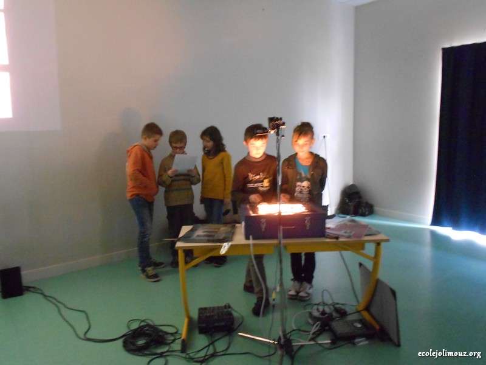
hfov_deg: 61.7
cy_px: 182
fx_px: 407
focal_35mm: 29
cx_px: 243
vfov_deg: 48.2
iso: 800
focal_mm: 5.3
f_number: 3.4
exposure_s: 1/4
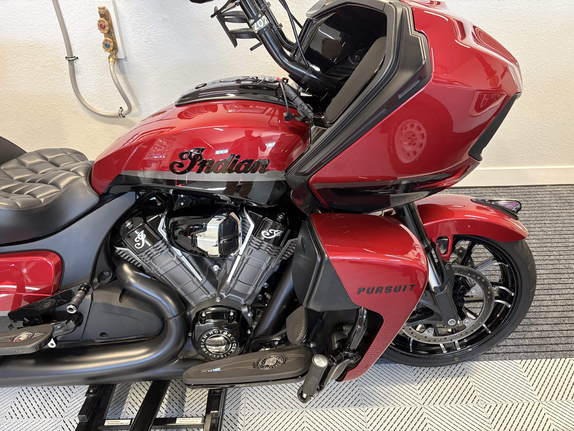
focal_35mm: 26
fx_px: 431
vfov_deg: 53.1
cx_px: 287
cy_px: 216
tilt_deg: -33.3
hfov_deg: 67.3
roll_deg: +1.0
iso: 320
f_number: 1.6
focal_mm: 5.96
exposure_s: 1/60
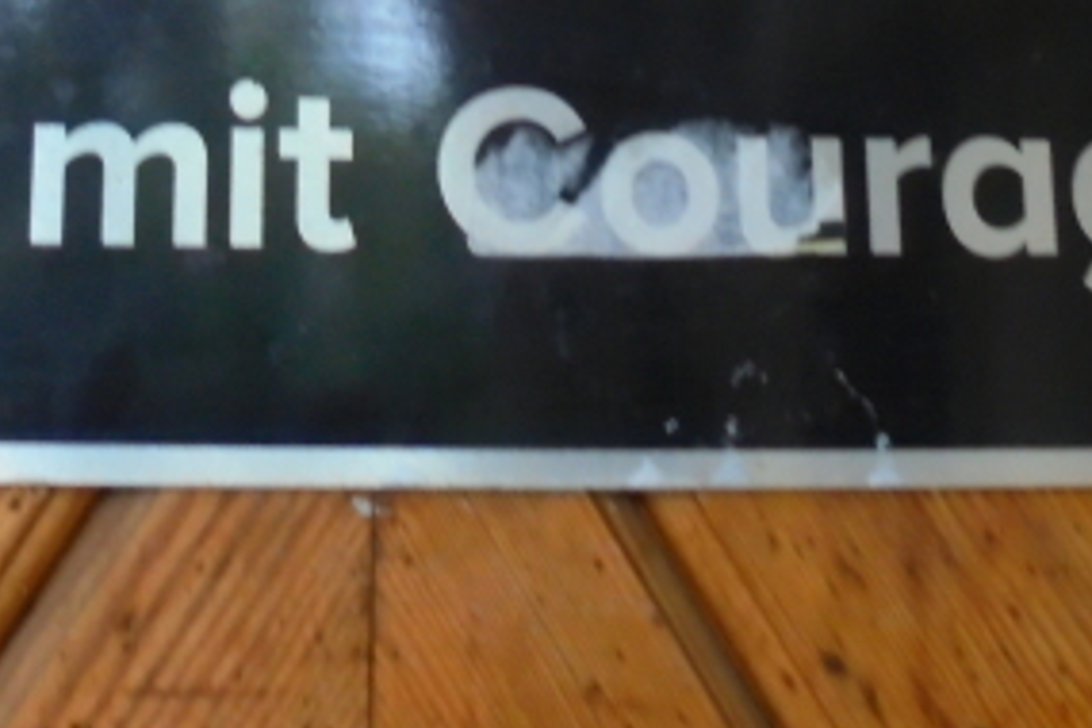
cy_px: -280
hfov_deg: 26.4
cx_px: 326
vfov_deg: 16.7
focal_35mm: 76
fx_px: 2305
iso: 320
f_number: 3.5
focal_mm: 4.6
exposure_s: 1/30
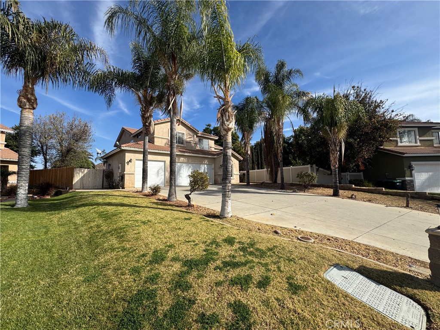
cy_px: 165
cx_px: 220
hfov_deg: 102.1
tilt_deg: +4.9
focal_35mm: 14
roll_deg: +0.3
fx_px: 178
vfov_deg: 85.7
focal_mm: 2.22
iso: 40
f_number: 2.2
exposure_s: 1/2273
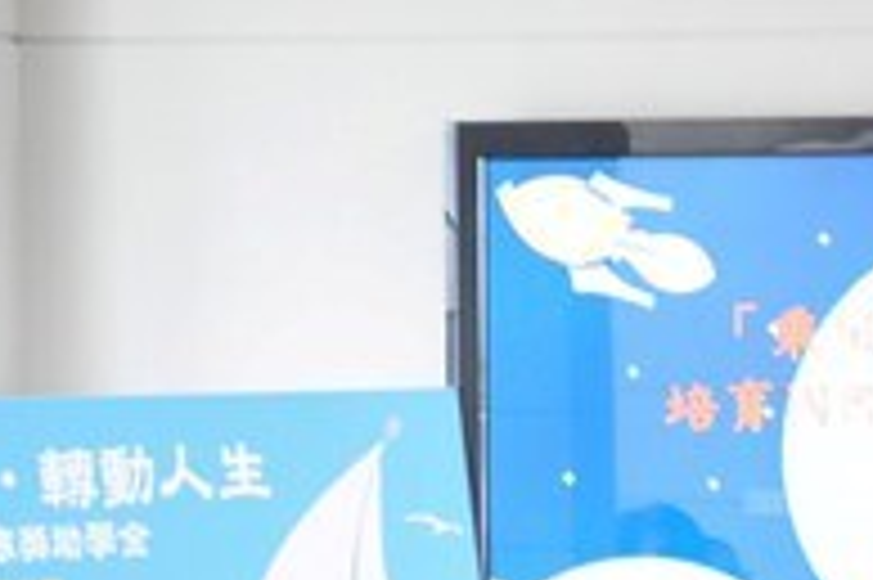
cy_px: 495
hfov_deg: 9.8
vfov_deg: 6.6
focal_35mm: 209
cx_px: 855
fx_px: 5053
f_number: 5.3
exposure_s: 1/30
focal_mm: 45
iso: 1250
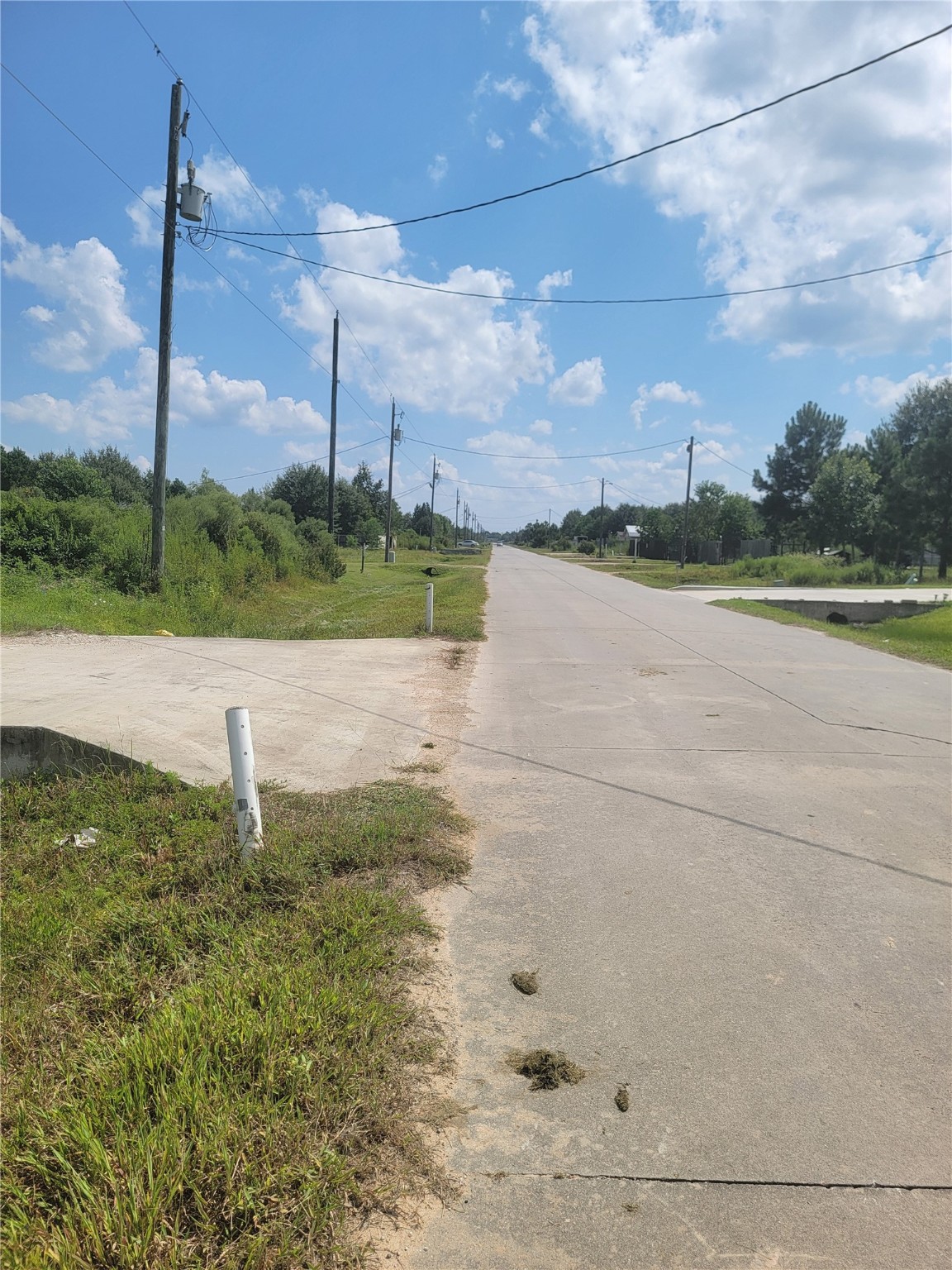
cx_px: 476
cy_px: 635
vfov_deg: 71.6
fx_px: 880
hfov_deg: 56.8
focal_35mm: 24
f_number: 1.8
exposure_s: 1/2099
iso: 16
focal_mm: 6.7
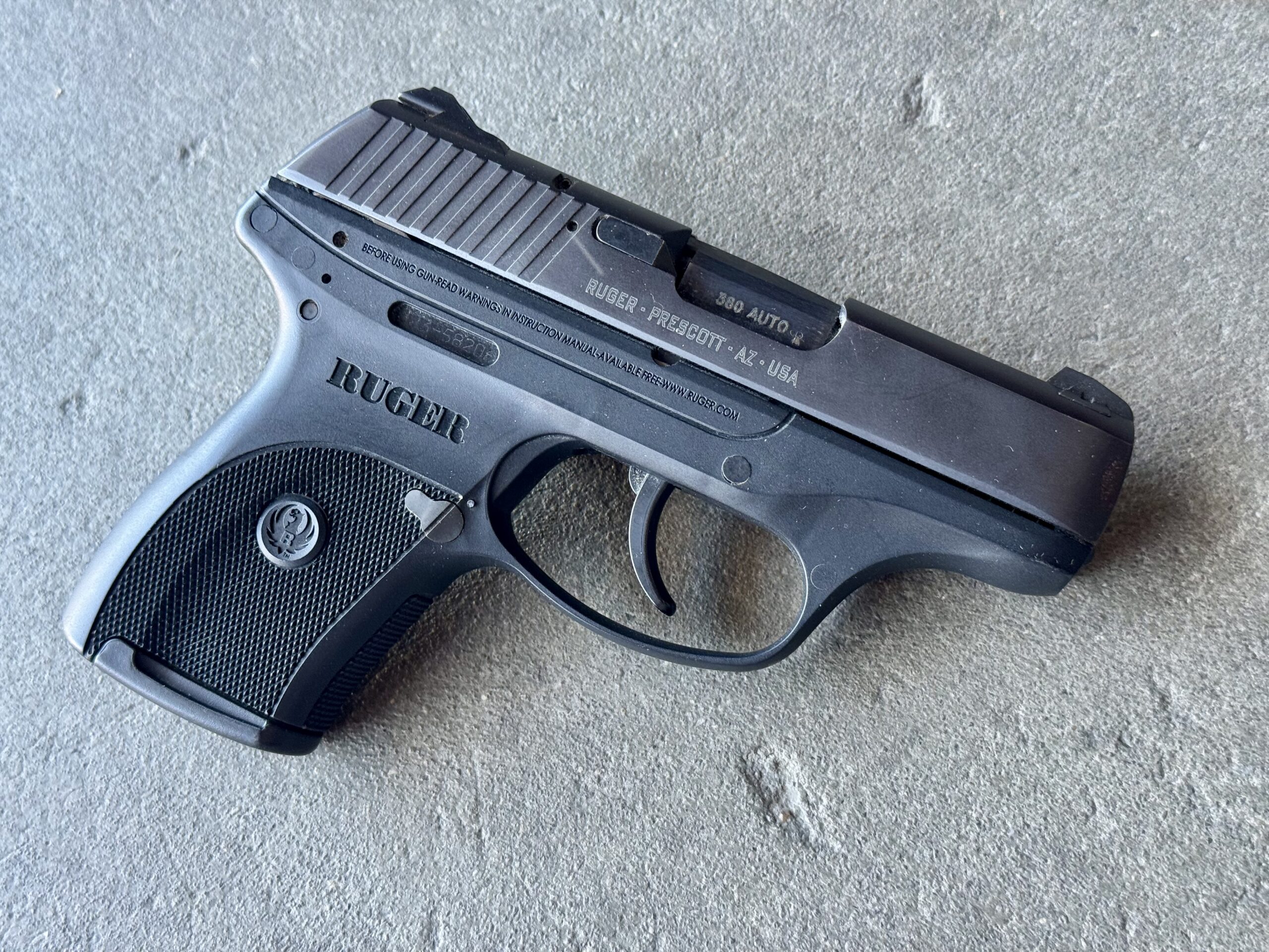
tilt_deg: -65.6
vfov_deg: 30.3
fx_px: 1760
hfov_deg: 39.7
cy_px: 476
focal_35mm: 48
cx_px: 634
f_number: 1.78
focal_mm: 6.76
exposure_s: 1/120
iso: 125
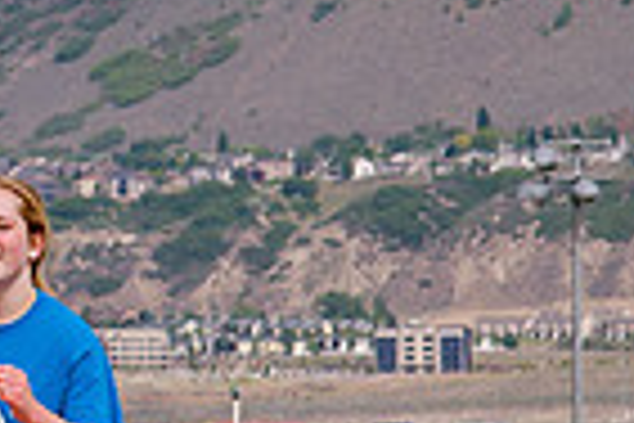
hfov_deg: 2.8
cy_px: 60
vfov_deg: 1.9
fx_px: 12978
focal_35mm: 737
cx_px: -508
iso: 200
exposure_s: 1/640
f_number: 8
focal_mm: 86
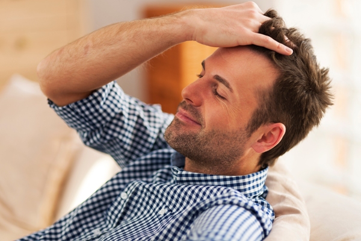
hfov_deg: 23.9
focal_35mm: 85
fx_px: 852
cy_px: 120
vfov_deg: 16.1
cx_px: 180
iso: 100
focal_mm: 85
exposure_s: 1/80
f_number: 1.6
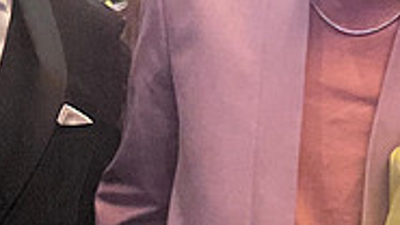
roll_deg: +1.1
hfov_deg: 23.8
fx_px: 944
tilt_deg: -9.9
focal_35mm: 89
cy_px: 195
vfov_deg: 13.5
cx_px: 261
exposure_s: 1/30
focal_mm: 5.7
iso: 1000
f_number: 1.5
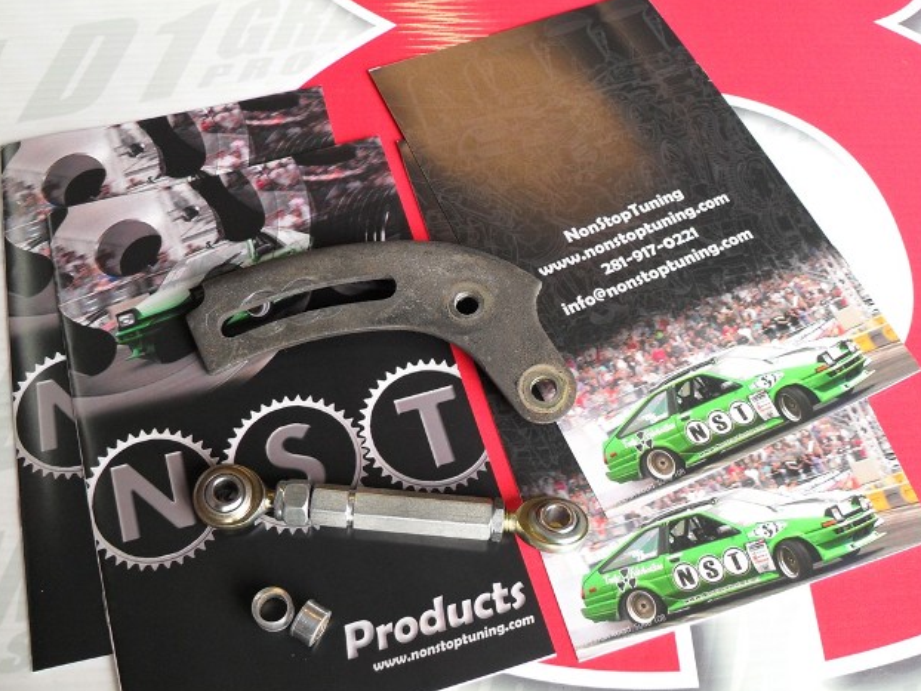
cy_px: 343
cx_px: 453
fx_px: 958
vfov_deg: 39.7
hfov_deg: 51.3
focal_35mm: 36
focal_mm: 6.2
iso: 100
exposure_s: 1/45
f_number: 2.8
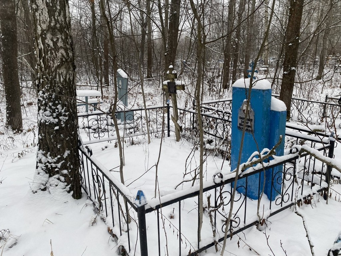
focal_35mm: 26
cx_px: 170
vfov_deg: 53.1
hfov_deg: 67.3
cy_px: 128
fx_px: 256
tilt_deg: -19.4
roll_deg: -1.7
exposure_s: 1/153
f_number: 1.8
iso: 32
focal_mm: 4.25
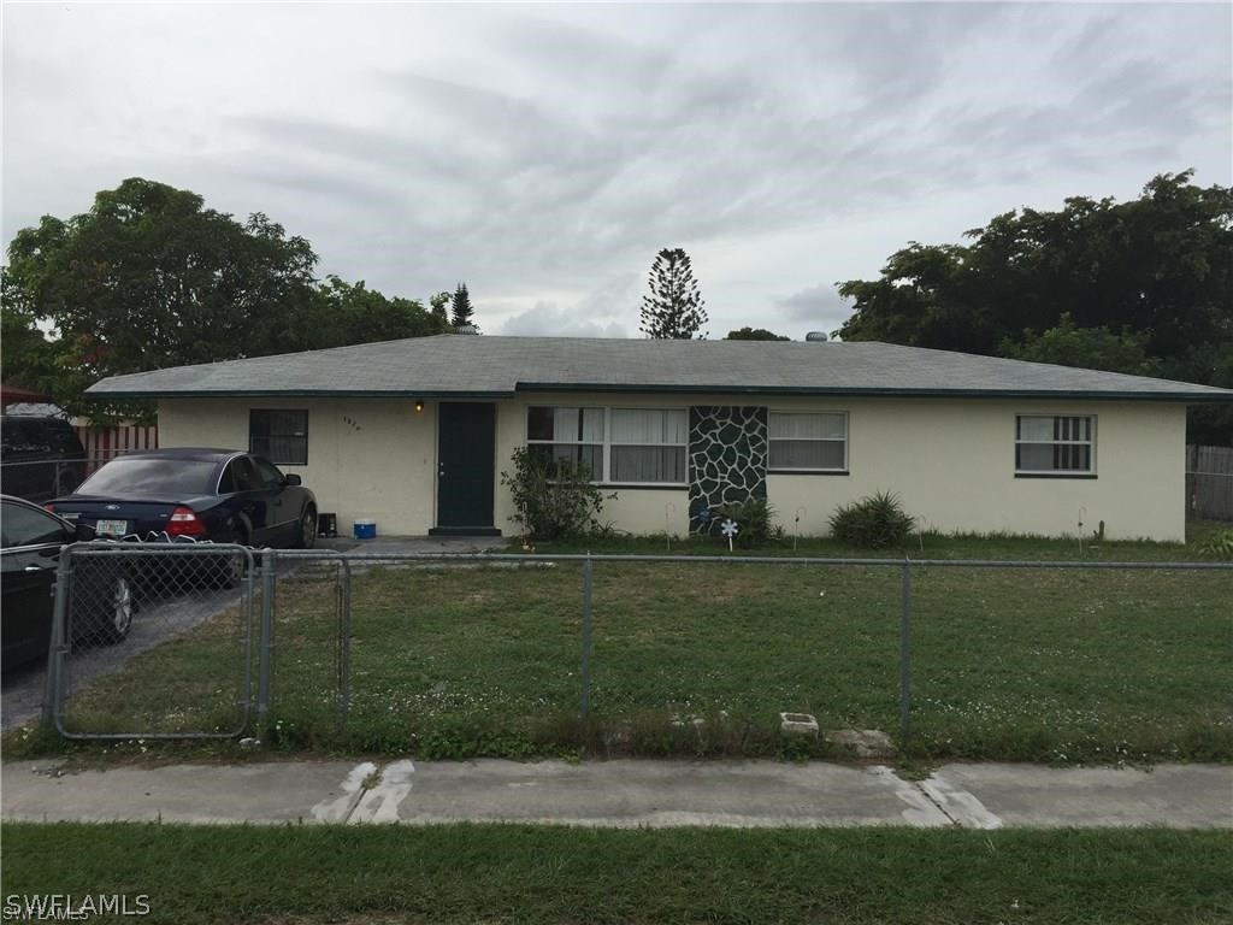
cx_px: 616
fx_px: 1033
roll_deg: -1.7
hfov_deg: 61.7
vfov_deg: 48.2
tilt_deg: -1.3
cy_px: 462
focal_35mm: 29
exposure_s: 1/2639
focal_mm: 4.15
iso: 32
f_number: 2.2
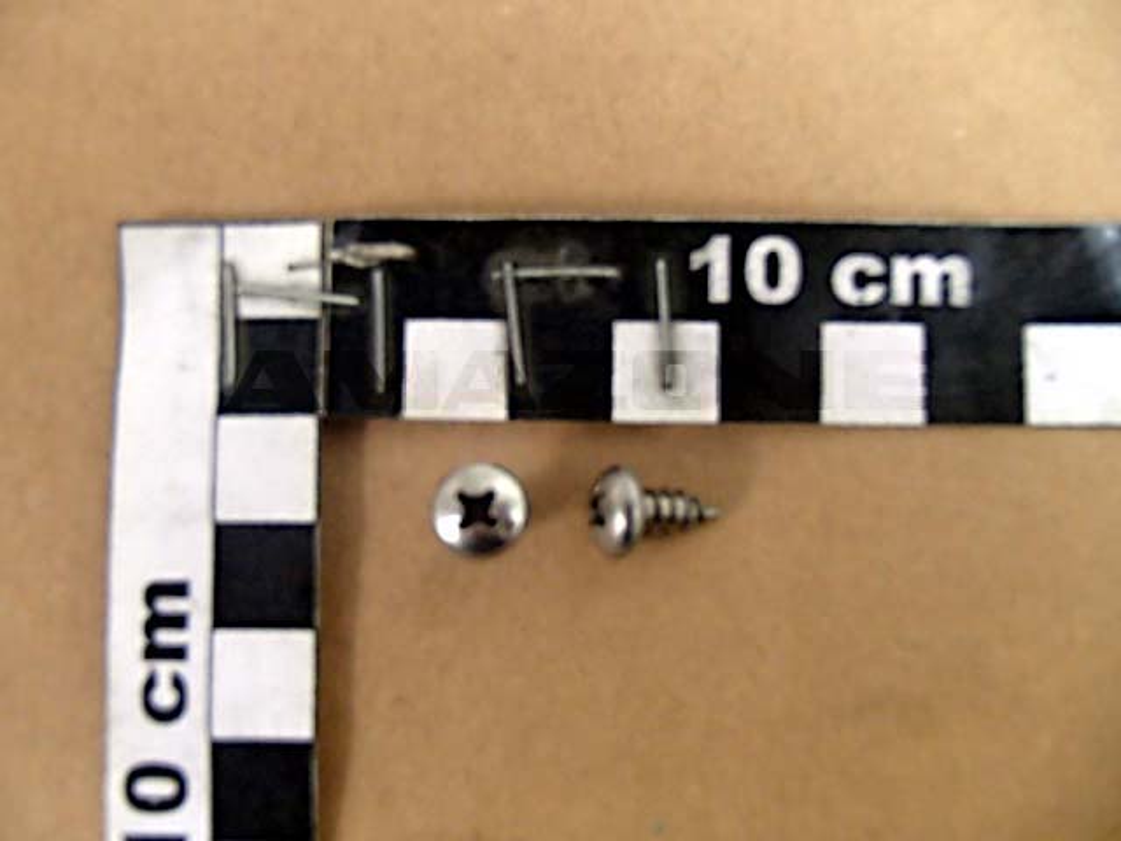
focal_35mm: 46
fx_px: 1490
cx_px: 560
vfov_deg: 31.5
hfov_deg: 41.2
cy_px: 420
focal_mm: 8.25
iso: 500
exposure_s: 1/50
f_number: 4.9
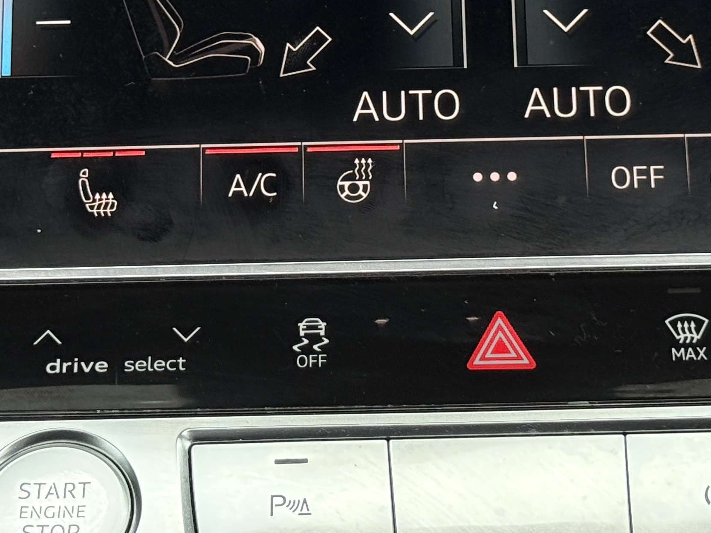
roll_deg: +0.3
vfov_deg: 12.6
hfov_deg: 17.0
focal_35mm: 116
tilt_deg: -34.5
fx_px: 2383
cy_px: -40
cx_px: 410
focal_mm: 6.76
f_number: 1.78
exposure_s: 1/98
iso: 320
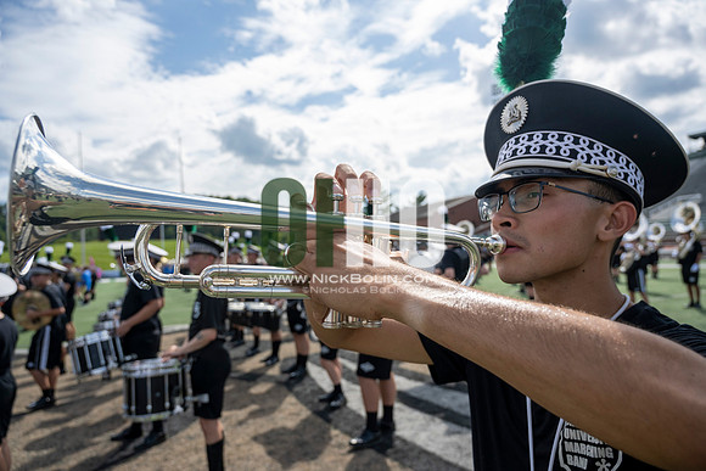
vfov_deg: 53.2
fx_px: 471
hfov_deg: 73.7
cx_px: 353
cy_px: 236
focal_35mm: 24
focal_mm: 24
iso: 200
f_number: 5
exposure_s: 1/1600
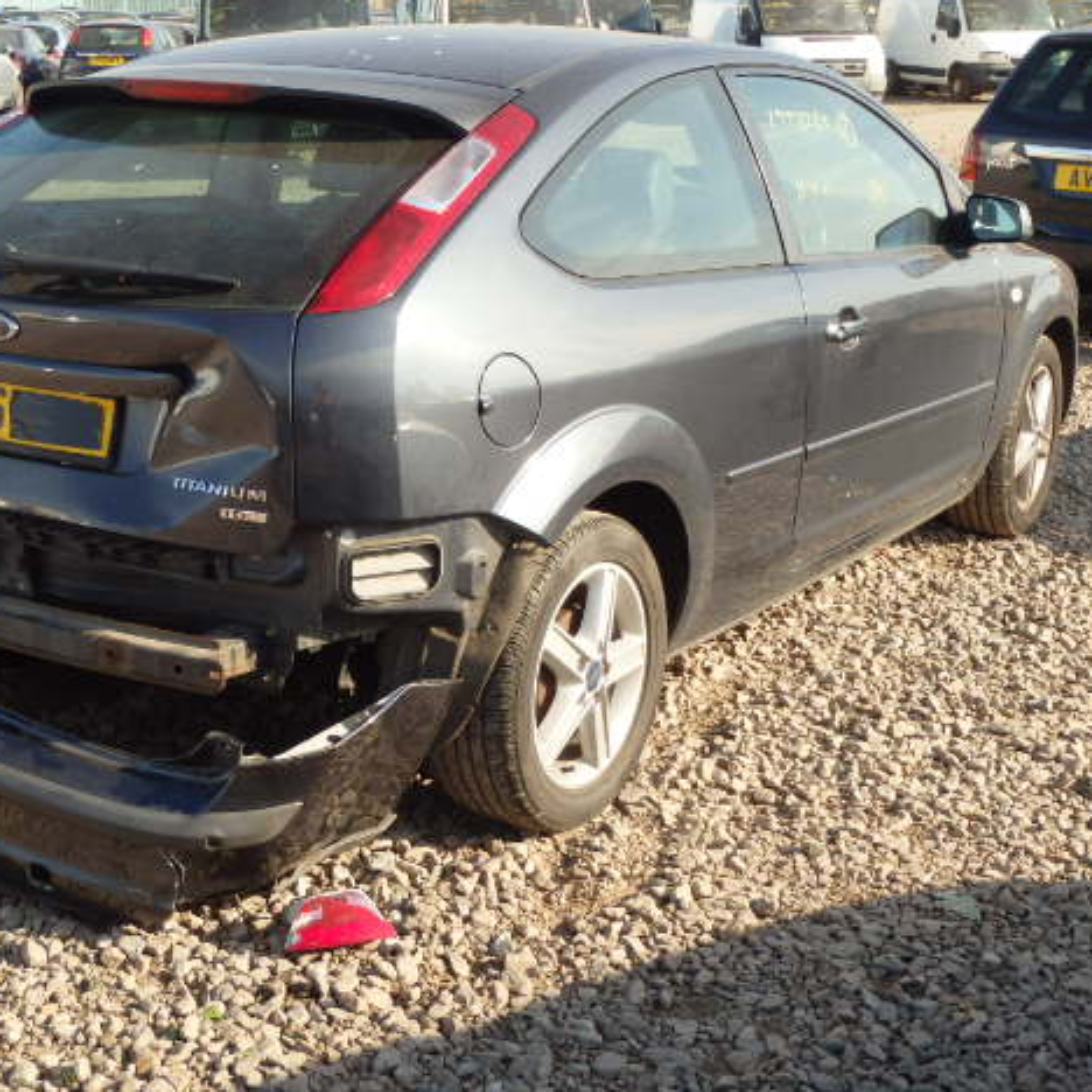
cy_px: 553
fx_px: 1856
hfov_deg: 32.6
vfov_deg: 32.8
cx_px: 378
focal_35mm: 52
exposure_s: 1/320
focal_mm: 7.7
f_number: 4.8
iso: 125
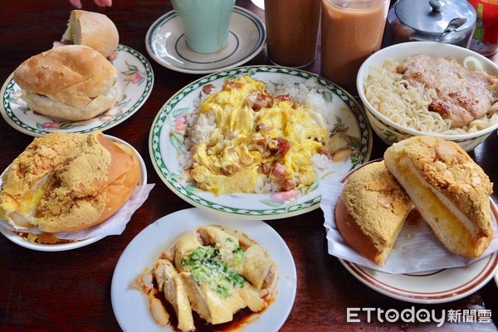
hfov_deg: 50.7
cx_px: 249
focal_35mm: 38
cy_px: 166
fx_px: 526
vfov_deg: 35.1
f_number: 4.5
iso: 400
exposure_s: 1/125
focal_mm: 25.4
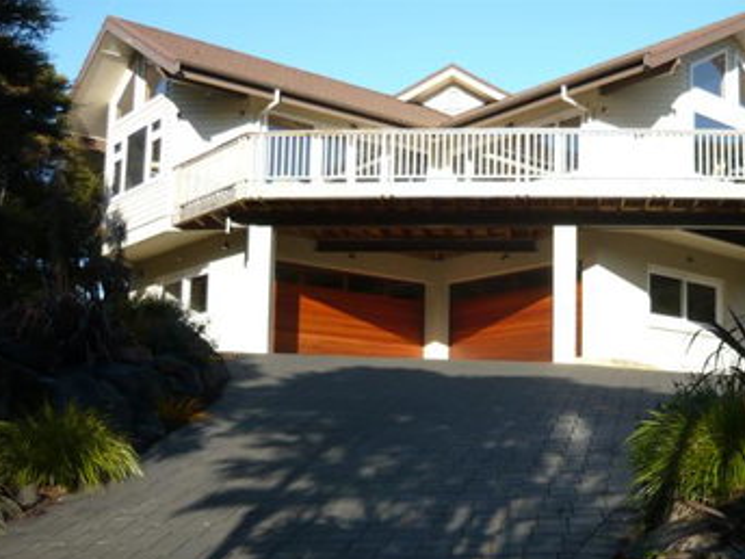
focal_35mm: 46
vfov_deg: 31.2
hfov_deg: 40.7
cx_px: 505
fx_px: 990
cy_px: 388
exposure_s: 1/500
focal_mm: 5.5
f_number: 2.8
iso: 100
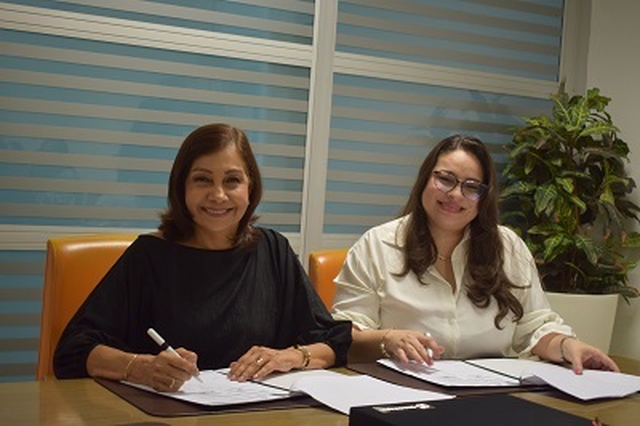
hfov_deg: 35.1
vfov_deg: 23.7
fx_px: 1012
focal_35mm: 57
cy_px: 213
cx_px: 320
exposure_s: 1/60
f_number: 4.8
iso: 640
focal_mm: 38
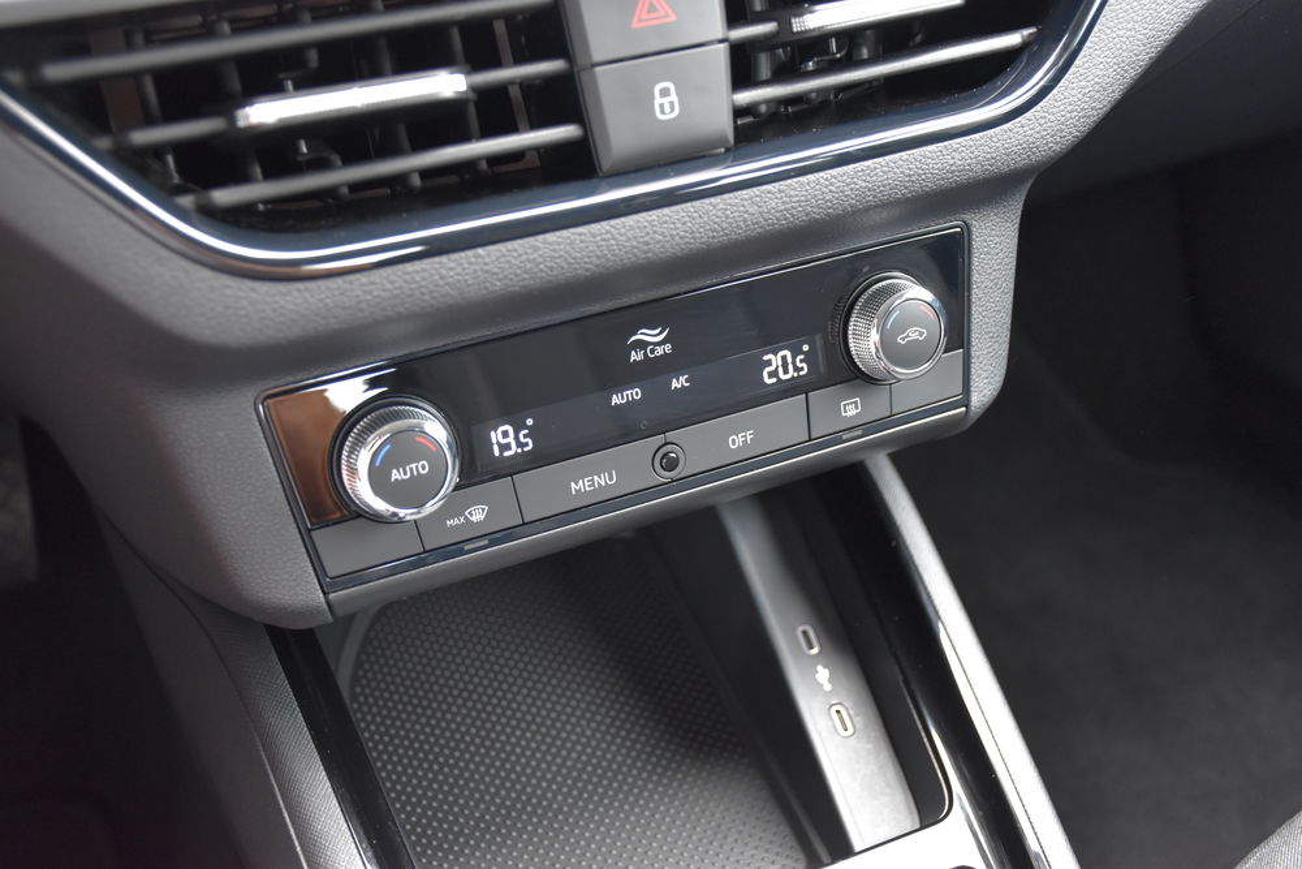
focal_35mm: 45
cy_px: 434
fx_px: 1628
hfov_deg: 43.6
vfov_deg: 29.9
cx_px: 651
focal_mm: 30
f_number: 4
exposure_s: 1/60
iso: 1400
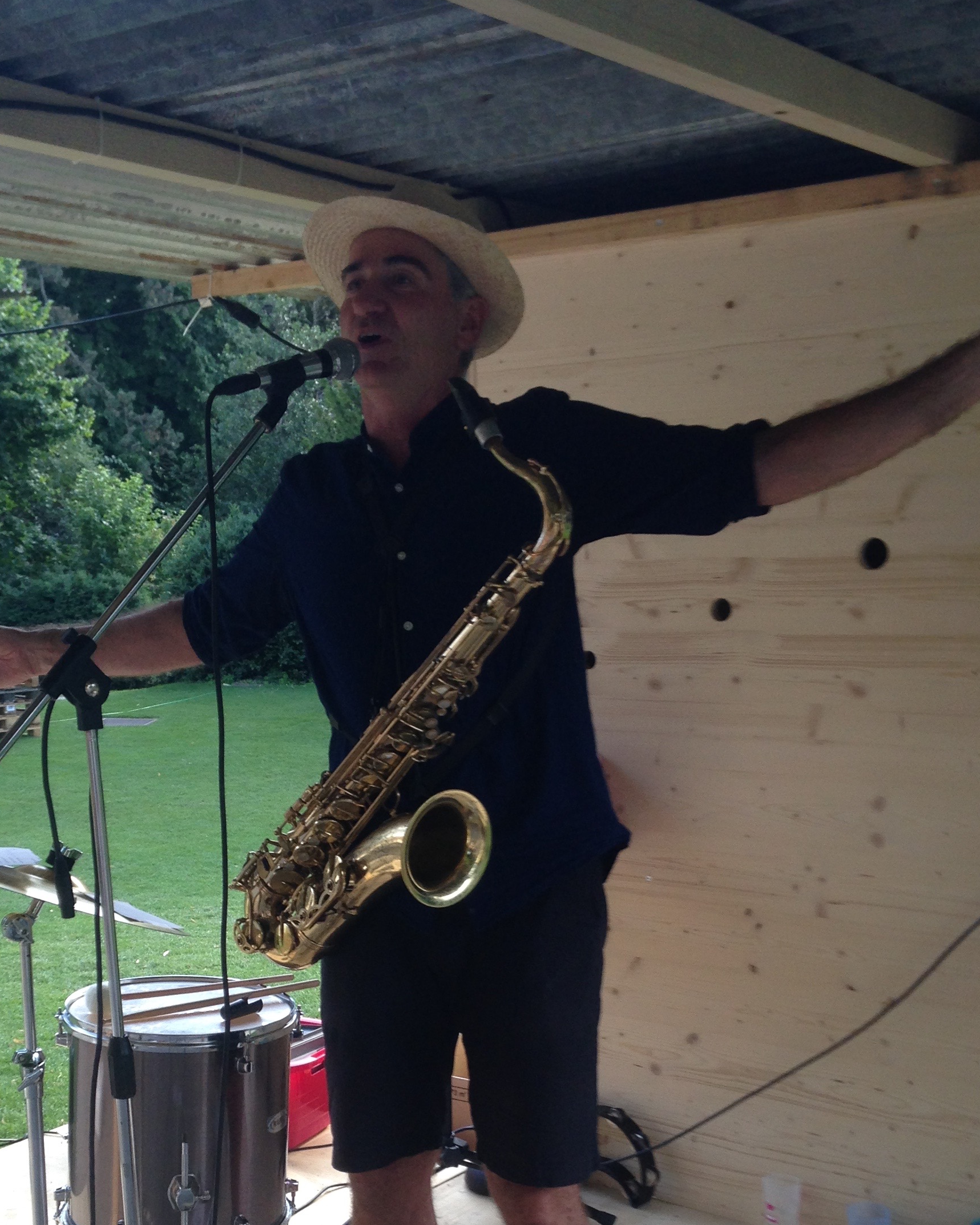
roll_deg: +0.4
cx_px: 419
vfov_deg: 37.4
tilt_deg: -14.1
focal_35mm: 49
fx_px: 1776
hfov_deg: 30.8
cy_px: 868
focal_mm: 4.12
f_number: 2.4
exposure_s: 1/120
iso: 80
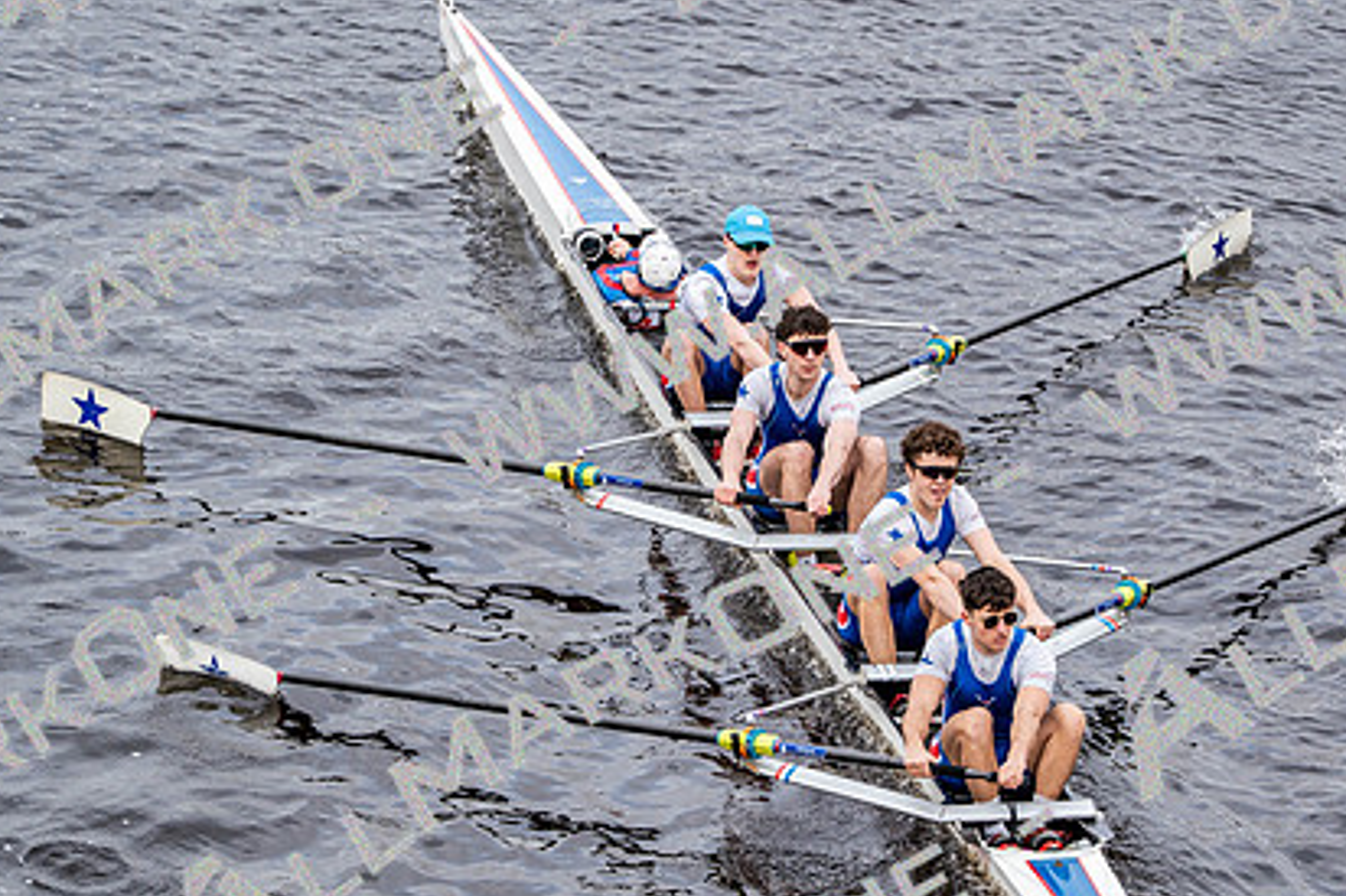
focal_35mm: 281
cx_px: 844
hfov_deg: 7.3
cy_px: 494
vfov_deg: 4.9
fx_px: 10502
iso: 250
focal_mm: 200
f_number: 2.8
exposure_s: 1/2000
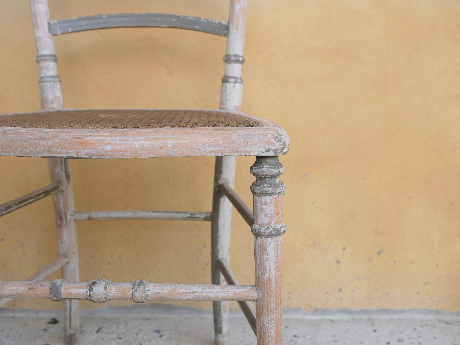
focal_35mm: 40
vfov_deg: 36.0
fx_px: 532
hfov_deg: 46.8
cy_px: 172
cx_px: 230
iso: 200
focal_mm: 20
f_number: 3.2
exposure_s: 1/400
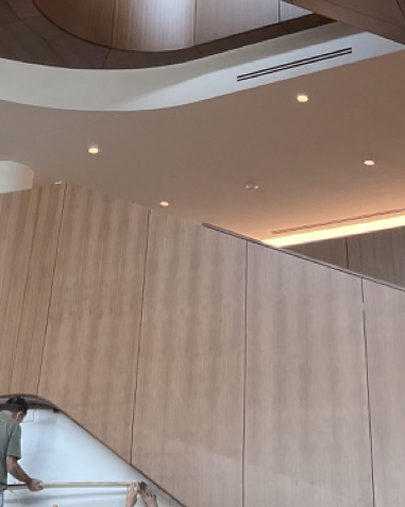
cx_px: 57
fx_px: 1140
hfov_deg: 19.8
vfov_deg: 22.5
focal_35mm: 76
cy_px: -151
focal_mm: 3
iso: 40
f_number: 1.8
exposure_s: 1/122
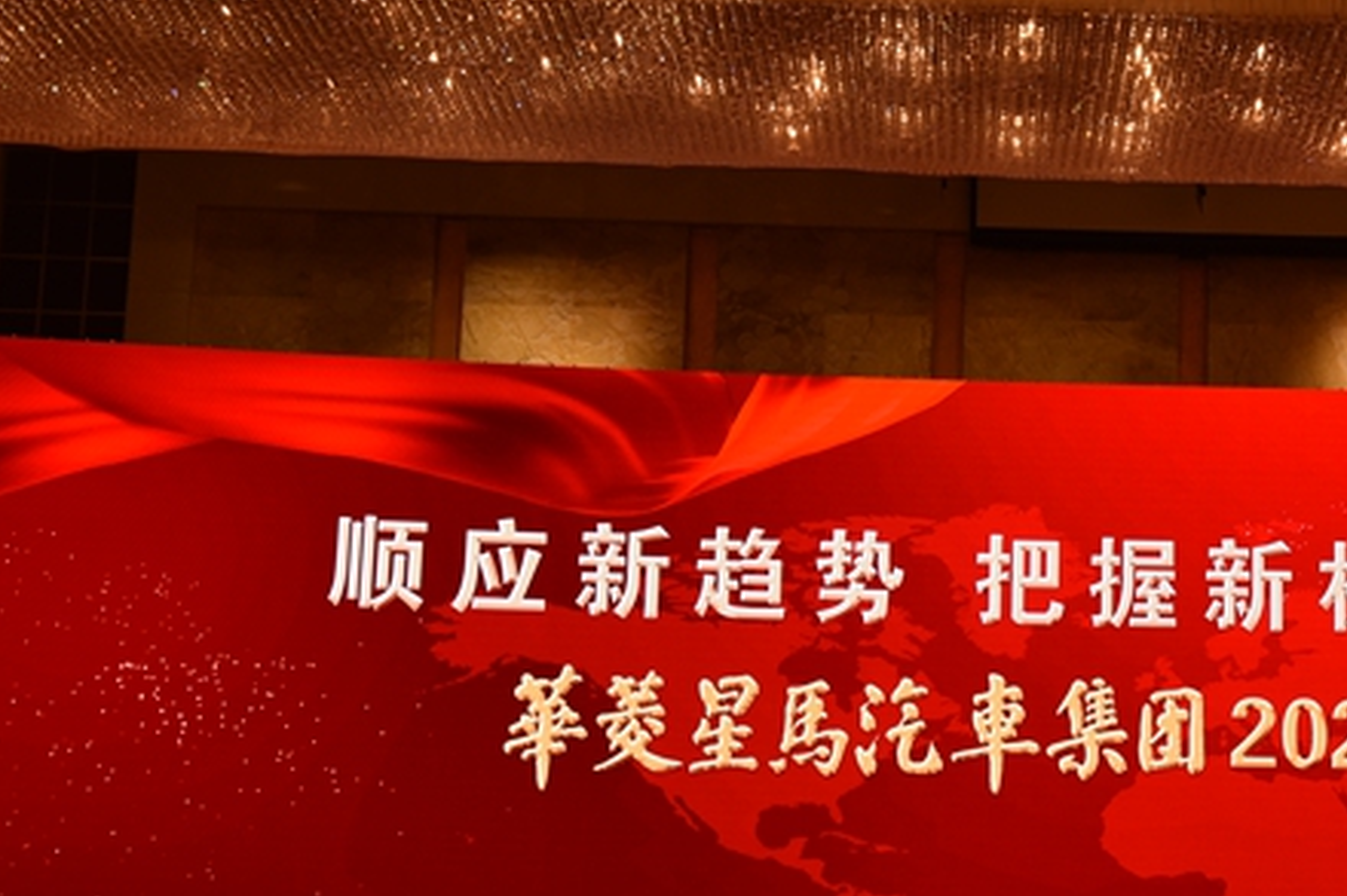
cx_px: 1157
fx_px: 2842
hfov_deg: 26.0
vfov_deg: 17.9
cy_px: 469
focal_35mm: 76
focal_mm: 40
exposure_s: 1/125
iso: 400
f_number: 5.6
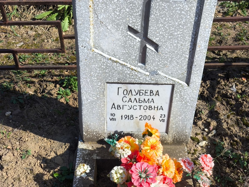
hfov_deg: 38.2
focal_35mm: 50
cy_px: 94
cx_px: 124
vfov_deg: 29.1
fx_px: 360
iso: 50
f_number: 1.7
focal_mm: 4.71
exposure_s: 1/1351
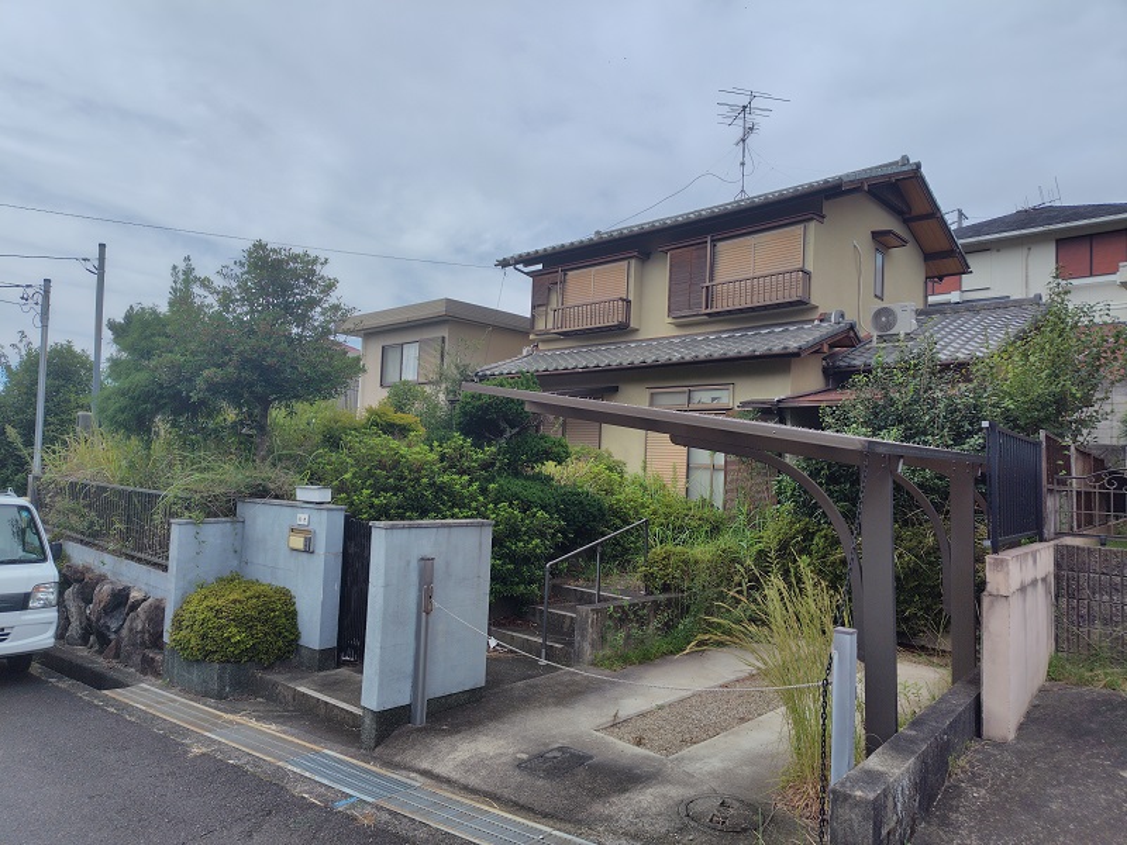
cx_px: 564
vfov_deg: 58.9
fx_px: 749
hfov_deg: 73.9
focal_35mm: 23
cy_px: 422
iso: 50
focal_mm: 5.6
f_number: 1.9
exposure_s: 1/1011
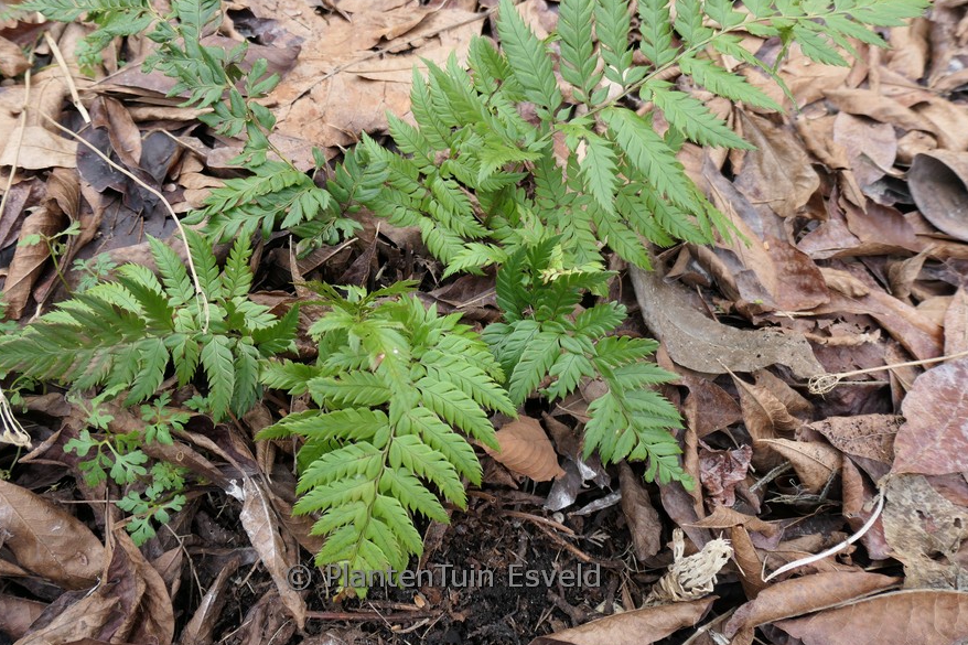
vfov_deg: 46.3
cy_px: 276
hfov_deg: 65.4
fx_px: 753
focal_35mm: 28
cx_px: 445
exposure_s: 1/80
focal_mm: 8.8
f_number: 3.3
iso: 200
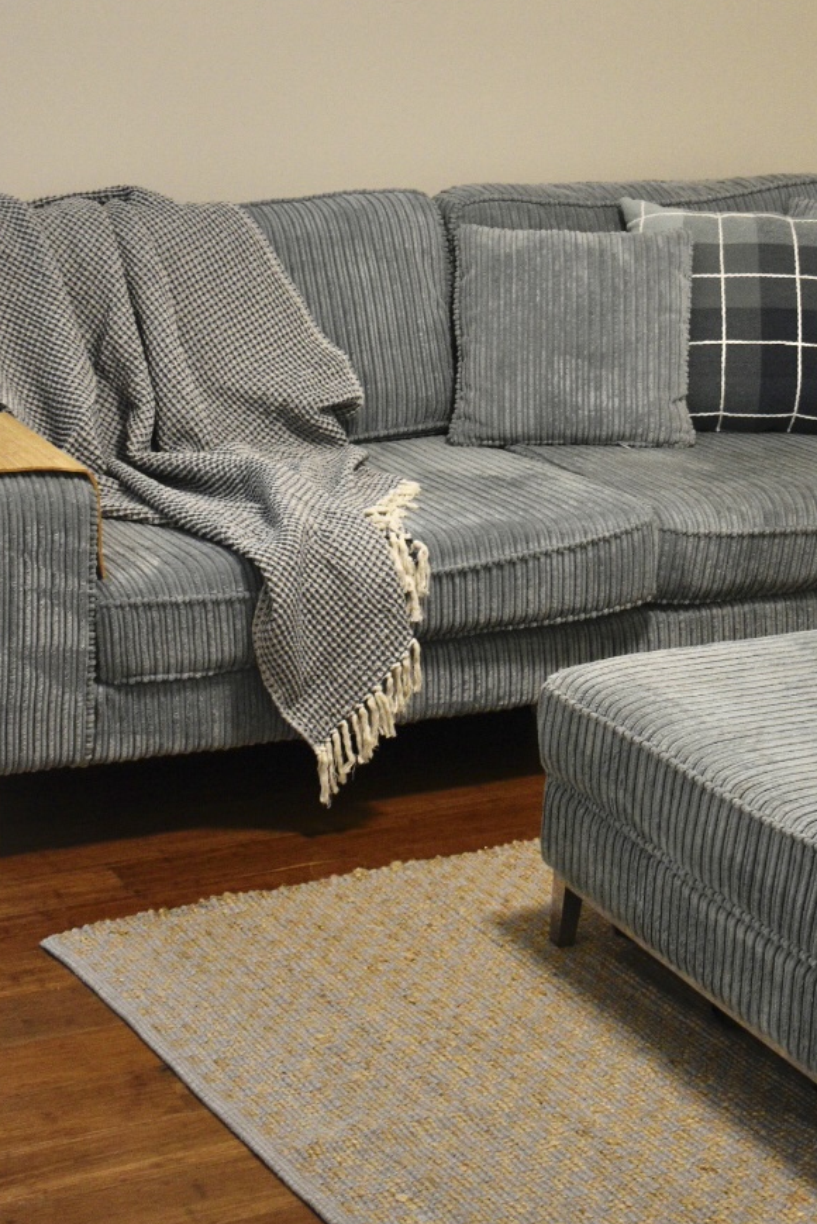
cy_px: 386
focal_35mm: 60
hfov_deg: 22.7
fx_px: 2032
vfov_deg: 33.2
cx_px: 451
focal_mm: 27
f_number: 4
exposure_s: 1/60
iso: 1400
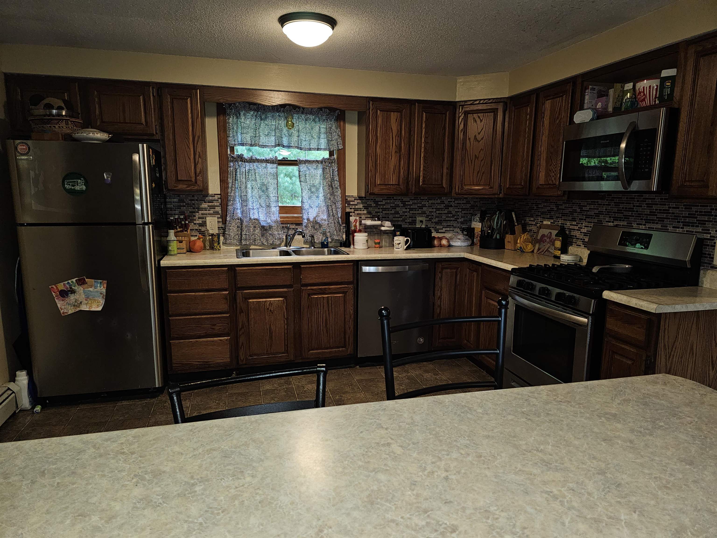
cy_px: 269
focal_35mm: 23
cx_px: 358
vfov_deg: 58.9
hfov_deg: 73.9
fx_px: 476
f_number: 1.7
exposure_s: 1/20
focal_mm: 6.3
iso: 125
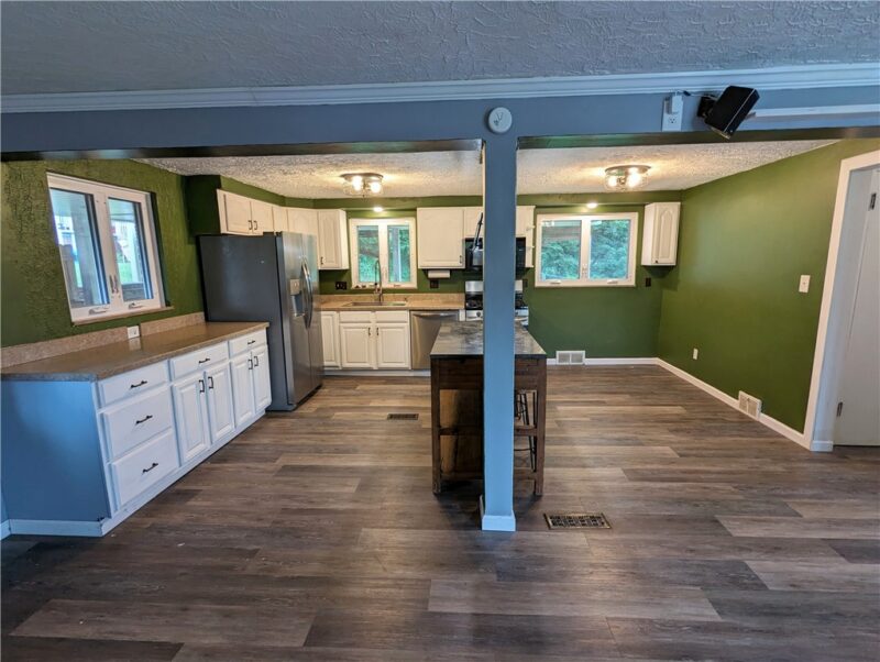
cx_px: 440
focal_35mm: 16
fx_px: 407
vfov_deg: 78.2
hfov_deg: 94.4
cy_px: 331
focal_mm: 2.35
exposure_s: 1/24
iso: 59
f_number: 2.2
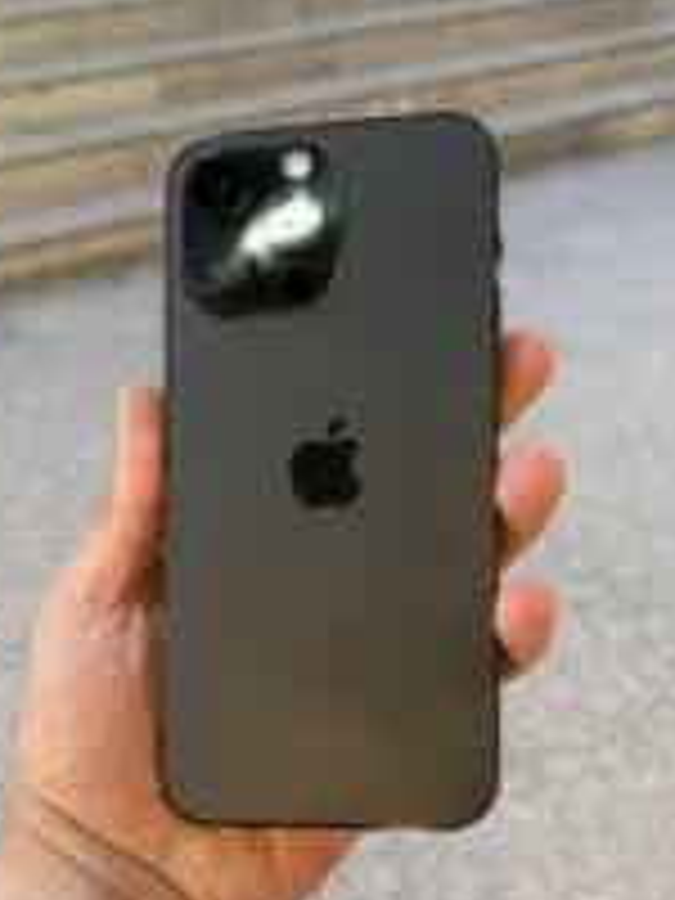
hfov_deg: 30.3
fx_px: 1248
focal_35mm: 48
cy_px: 603
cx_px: 320
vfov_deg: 39.2
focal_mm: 6.76
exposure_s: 1/92
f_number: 1.78
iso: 200
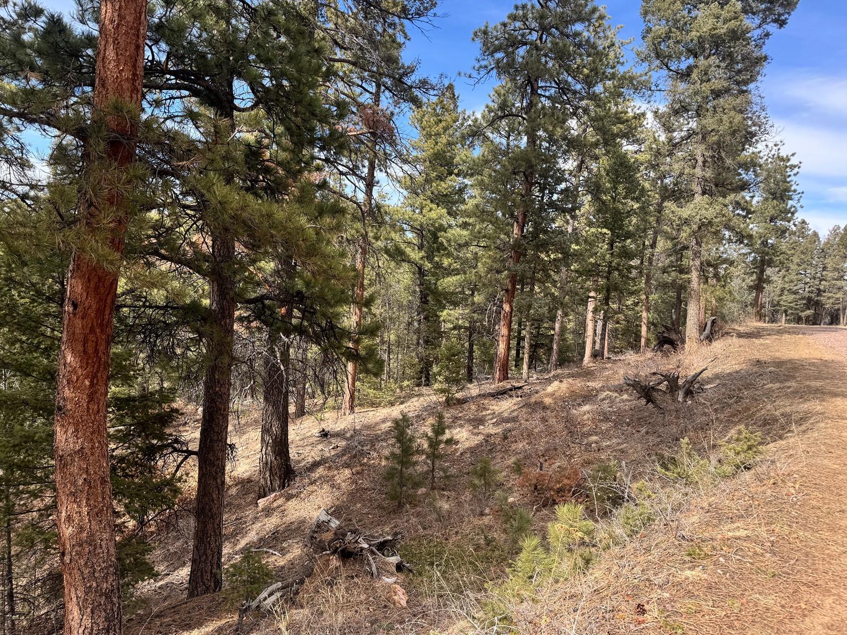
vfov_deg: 54.9
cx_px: 407
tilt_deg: -3.8
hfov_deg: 69.4
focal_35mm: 25
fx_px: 612
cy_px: 325
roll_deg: -2.1
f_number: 1.78
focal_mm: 6.76
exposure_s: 1/1560
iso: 80
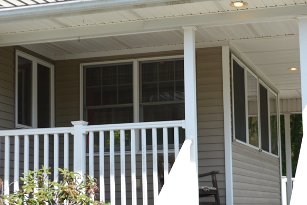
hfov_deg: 25.6
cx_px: 194
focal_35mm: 79
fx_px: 673
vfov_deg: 17.2
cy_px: 129
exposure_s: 1/320
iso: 100
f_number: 8
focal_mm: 30
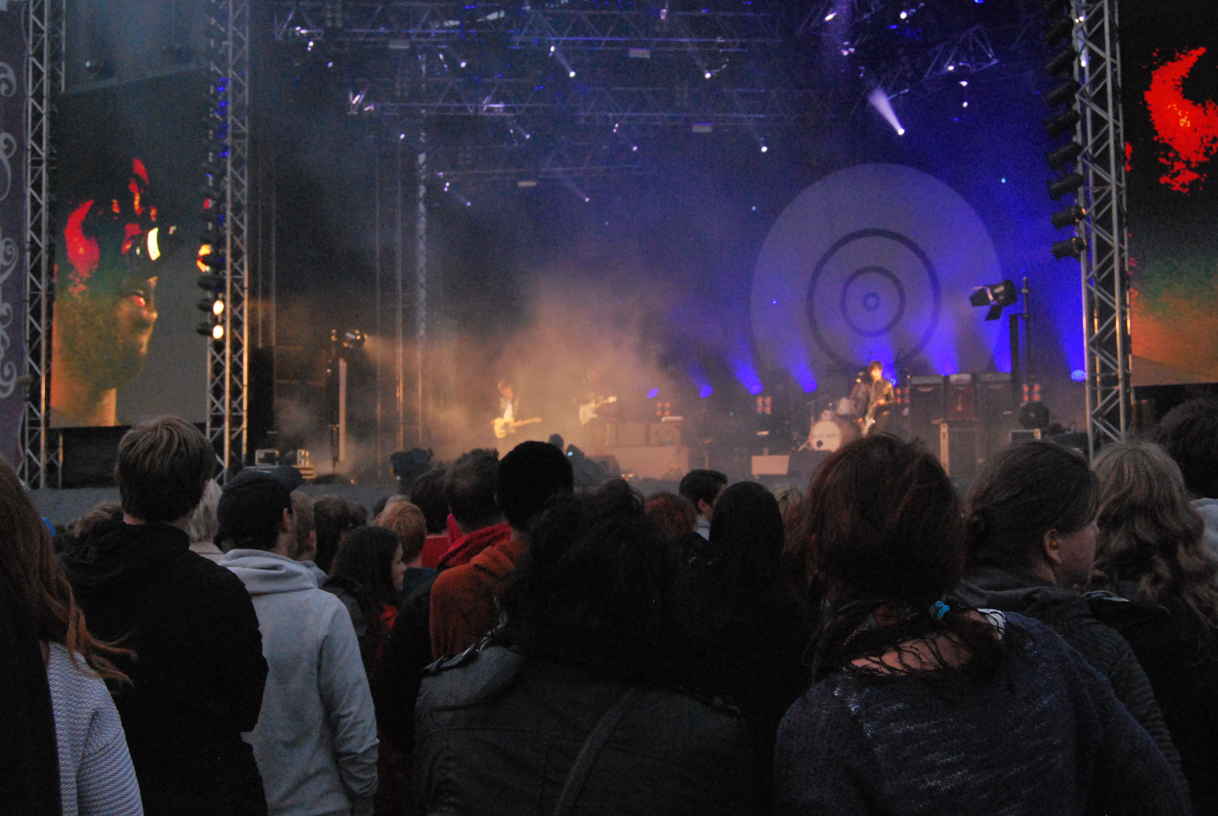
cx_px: 624
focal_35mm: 55
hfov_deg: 36.2
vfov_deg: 24.7
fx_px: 1863
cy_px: 355
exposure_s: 1/125
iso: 1600
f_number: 6.3
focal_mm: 30
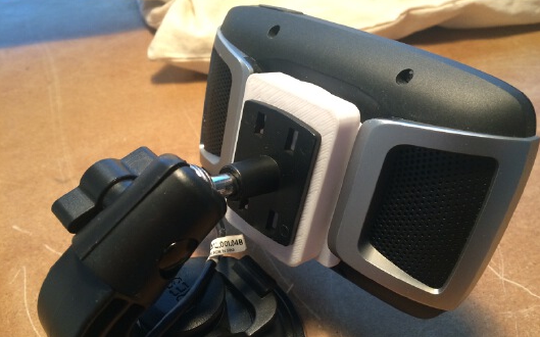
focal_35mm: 31
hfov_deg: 61.3
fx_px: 456
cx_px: 269
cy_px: 194
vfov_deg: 40.4
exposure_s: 1/33
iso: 200
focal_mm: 4.15
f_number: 2.2
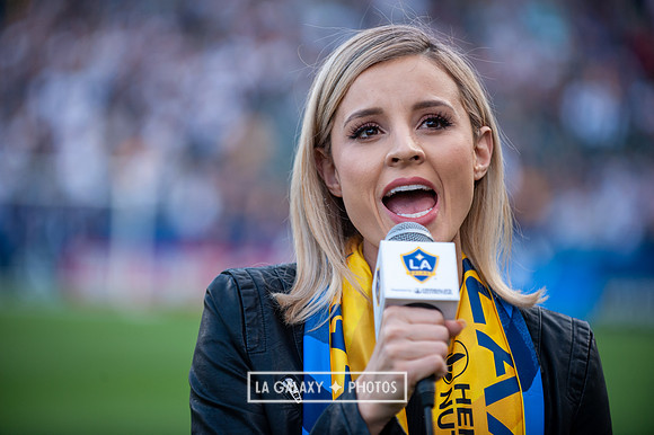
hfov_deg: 13.3
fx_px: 2814
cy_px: 218
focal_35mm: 155
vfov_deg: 8.8
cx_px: 327
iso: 250
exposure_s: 1/400
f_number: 2.8
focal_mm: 155
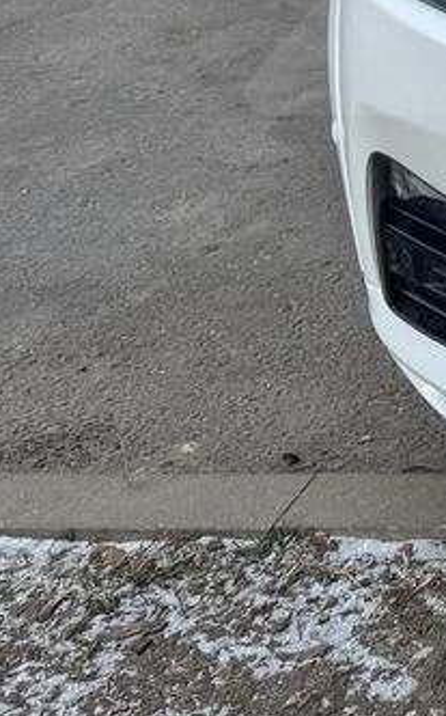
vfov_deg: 21.2
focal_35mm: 92
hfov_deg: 10.7
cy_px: -119
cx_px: 1256
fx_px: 1792
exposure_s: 1/183
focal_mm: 6.76
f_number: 1.78
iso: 64
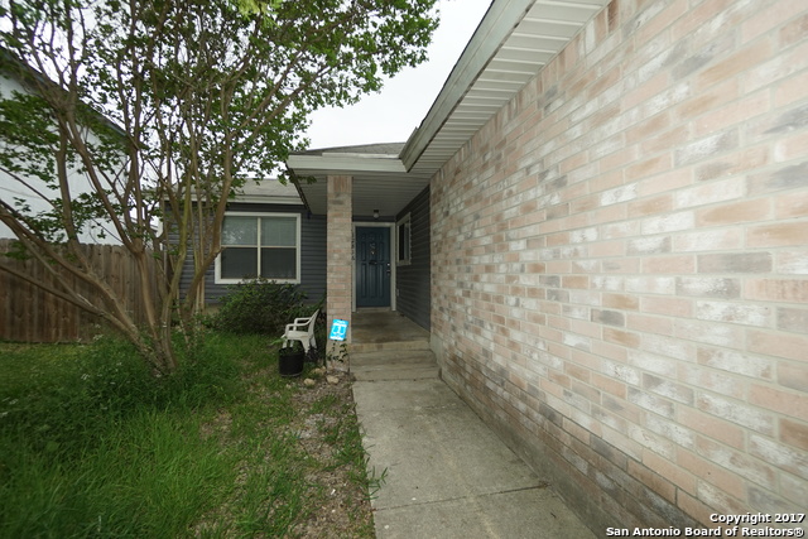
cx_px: 404
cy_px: 270
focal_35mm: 15
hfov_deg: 100.4
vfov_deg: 77.4
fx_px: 337
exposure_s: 1/160
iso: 100
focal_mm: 10
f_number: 4
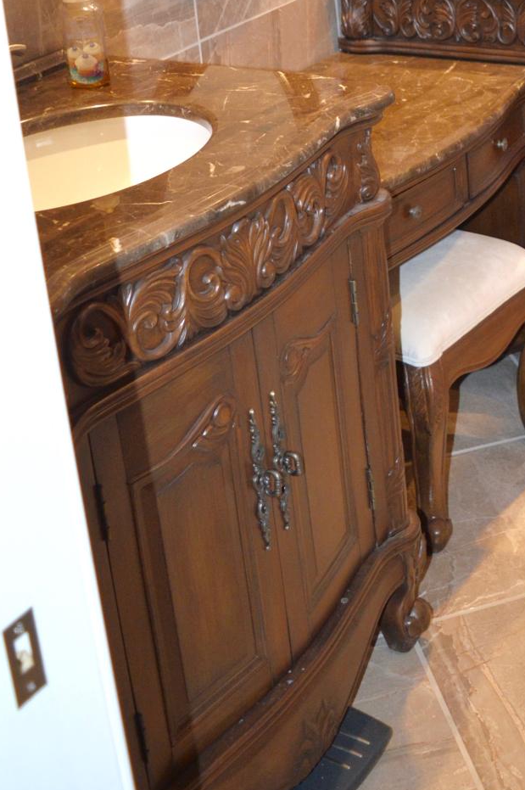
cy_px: 15
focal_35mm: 58
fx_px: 1271
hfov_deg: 22.3
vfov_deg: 32.0
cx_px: 545
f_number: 3.5
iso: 640
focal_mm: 18
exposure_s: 1/60
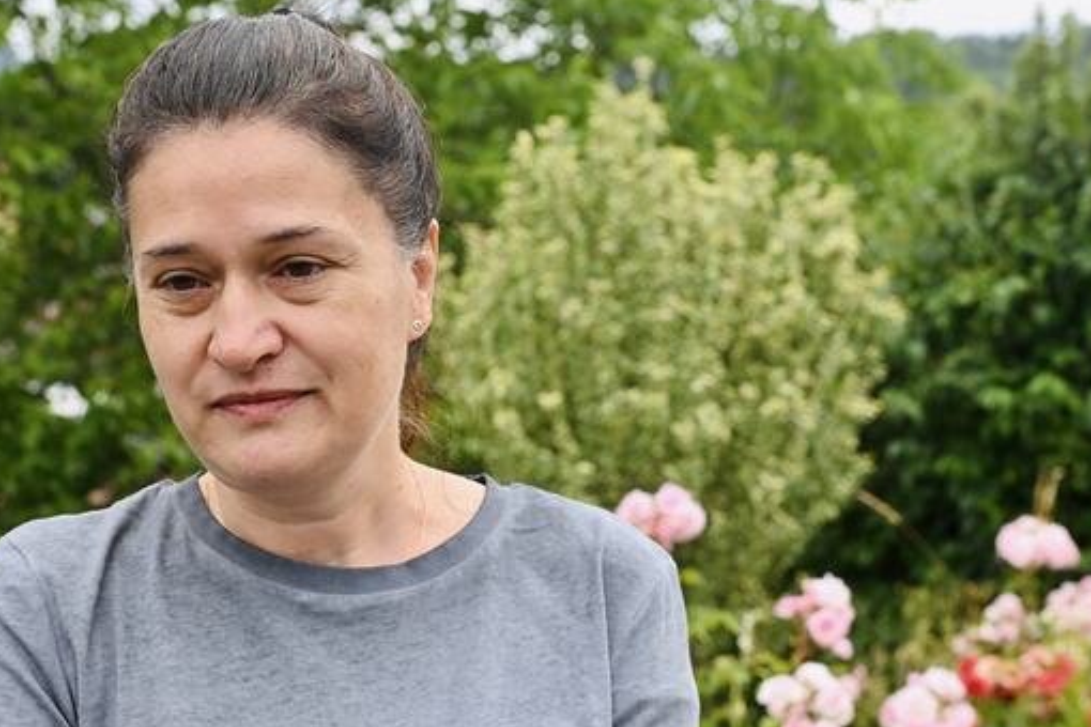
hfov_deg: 25.1
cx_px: 516
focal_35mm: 81
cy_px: 435
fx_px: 2455
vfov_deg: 16.8
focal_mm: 60
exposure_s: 1/320
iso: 560
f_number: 7.1
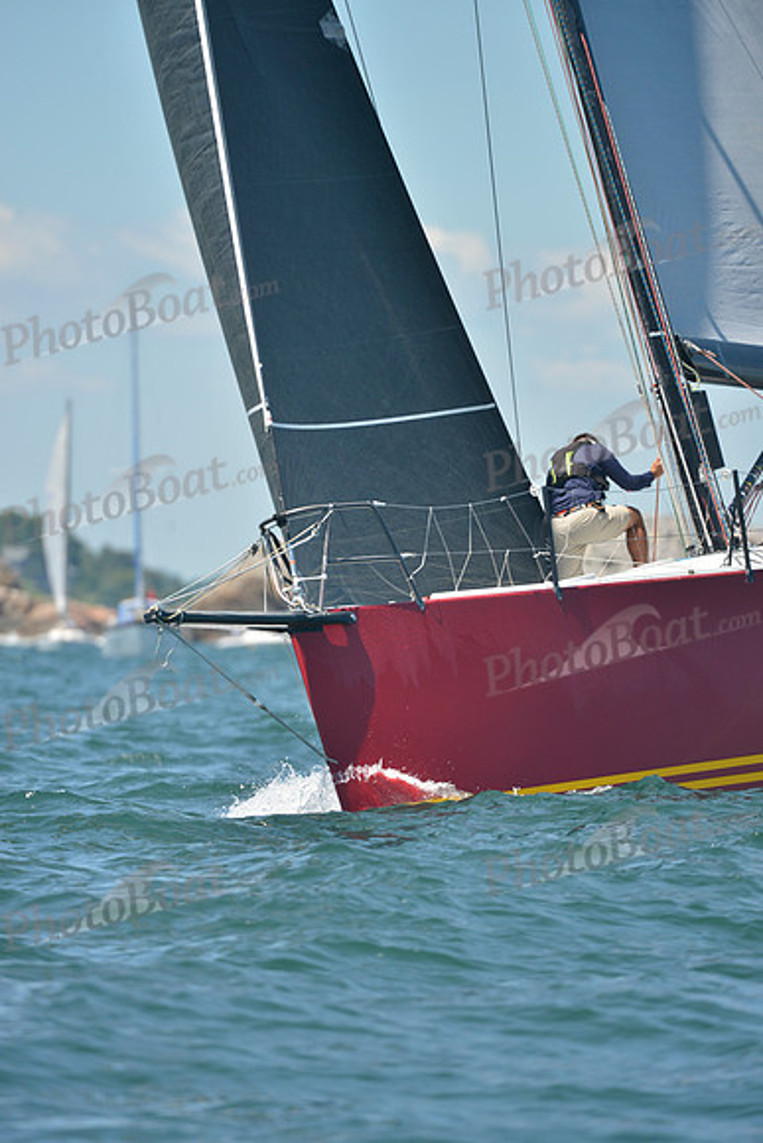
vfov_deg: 5.4
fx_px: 12073
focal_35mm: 380
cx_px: 382
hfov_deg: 3.6
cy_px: 572
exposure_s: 1/1250
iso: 280
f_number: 5.6
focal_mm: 380
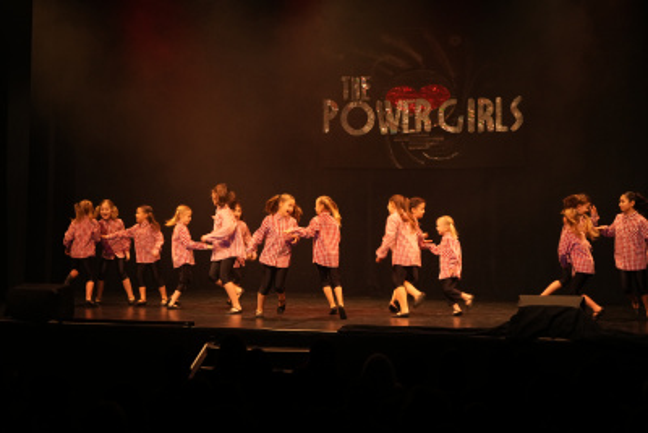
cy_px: 216
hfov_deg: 24.8
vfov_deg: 16.7
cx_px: 324
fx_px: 1476
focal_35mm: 82
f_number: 5.6
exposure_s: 1/80
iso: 2500
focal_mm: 82
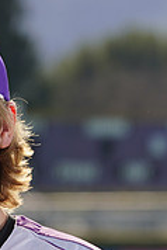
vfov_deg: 2.5
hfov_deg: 1.7
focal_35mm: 834
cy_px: 372
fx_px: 5792
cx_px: -75
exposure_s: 1/250
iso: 100
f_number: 9
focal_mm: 256
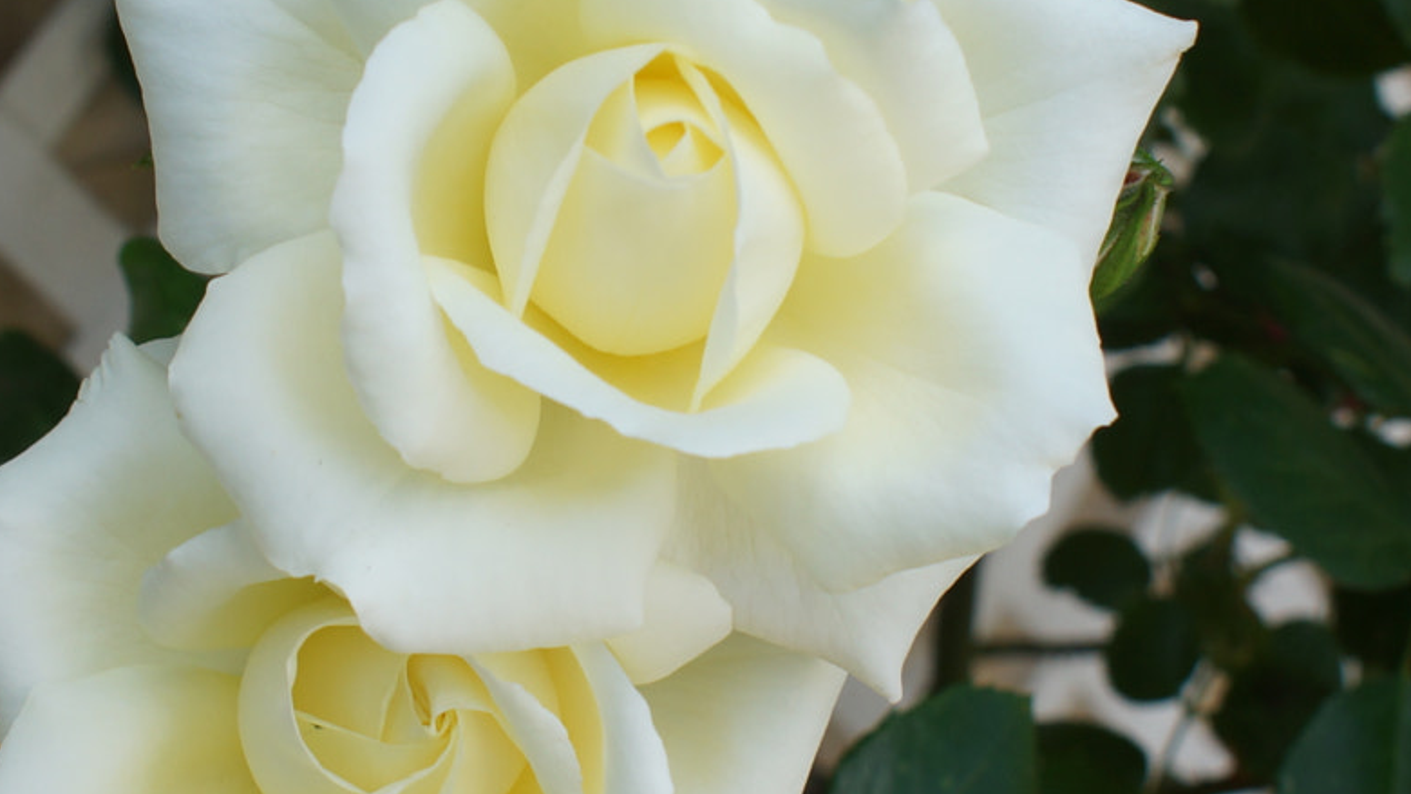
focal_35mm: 99
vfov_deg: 12.2
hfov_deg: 21.6
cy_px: 455
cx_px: 655
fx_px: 3705
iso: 100
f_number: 6.3
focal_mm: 24
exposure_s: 1/125
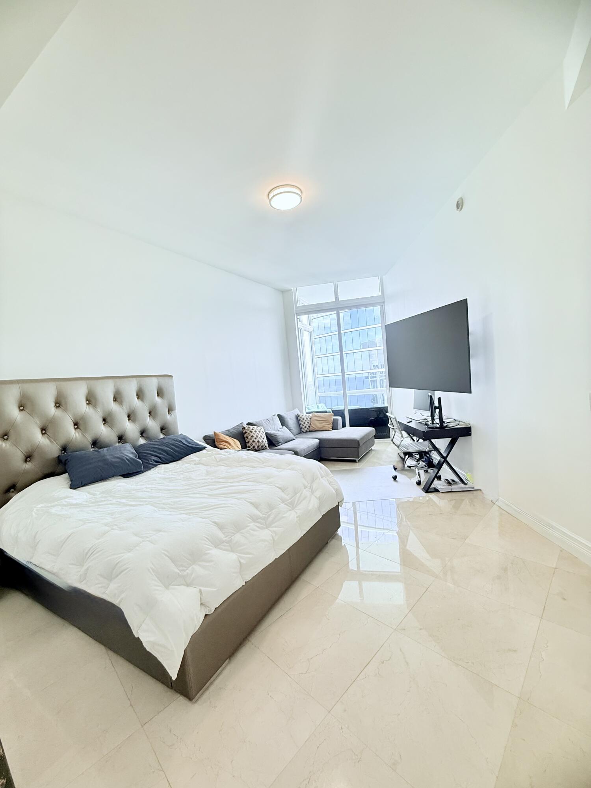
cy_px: 394
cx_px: 296
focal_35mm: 14
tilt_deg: -2.4
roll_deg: +5.1
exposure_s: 1/60
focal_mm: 2.22
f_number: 2.2
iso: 200
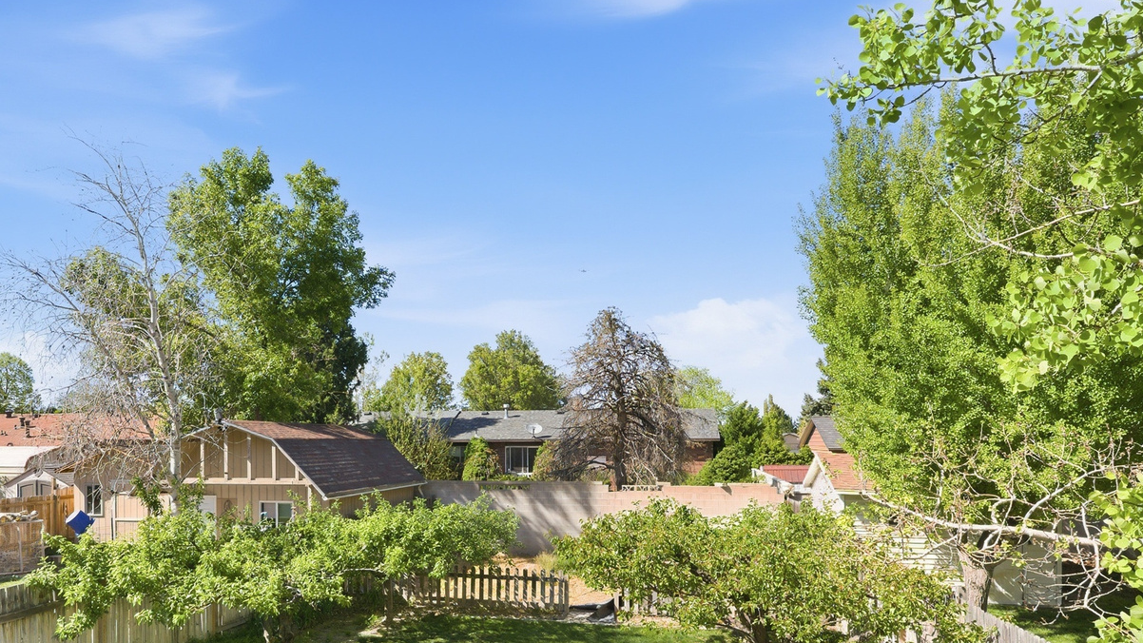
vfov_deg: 45.0
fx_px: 758
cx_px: 487
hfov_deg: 73.6
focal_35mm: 25
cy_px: 449
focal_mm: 14
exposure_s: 1/500
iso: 640
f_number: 8
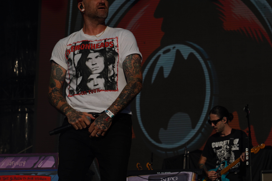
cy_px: 97
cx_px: 151
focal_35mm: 121
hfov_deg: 16.9
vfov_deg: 11.3
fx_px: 914
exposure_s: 1/1600
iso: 100
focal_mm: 105
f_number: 8
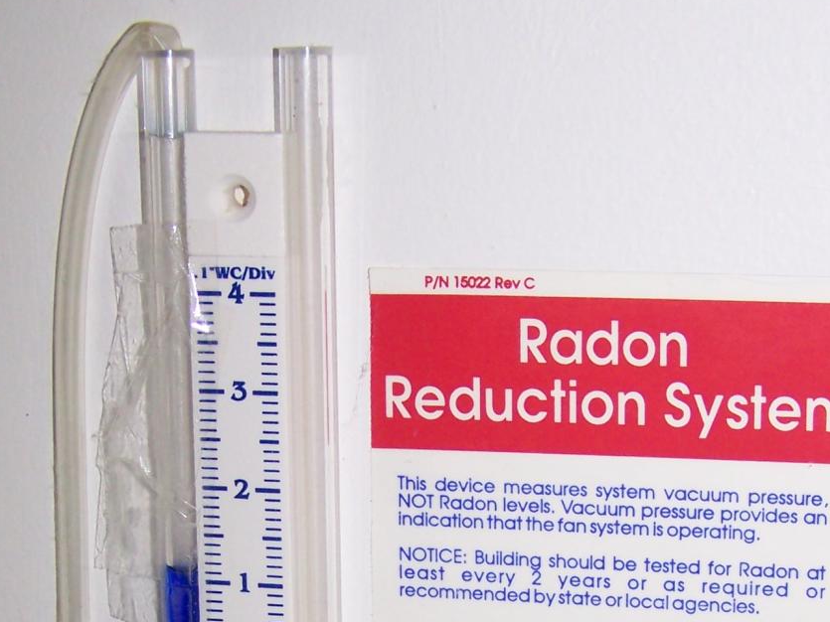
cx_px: 465
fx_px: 2182
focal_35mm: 91
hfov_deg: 21.5
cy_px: 662
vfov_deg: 15.8
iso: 80
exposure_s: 1/60
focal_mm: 6.3
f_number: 2.8
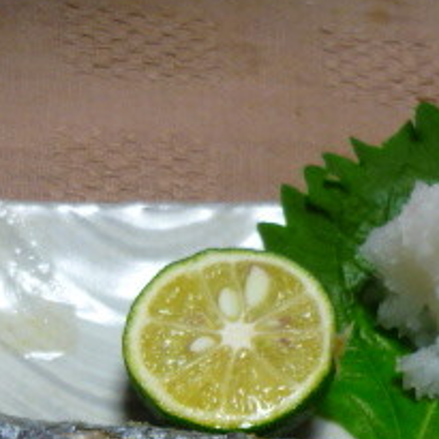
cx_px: 118
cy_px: 501
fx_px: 1306
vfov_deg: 18.3
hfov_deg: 19.0
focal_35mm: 91
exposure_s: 1/30
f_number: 2.8
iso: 160
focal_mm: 5.5
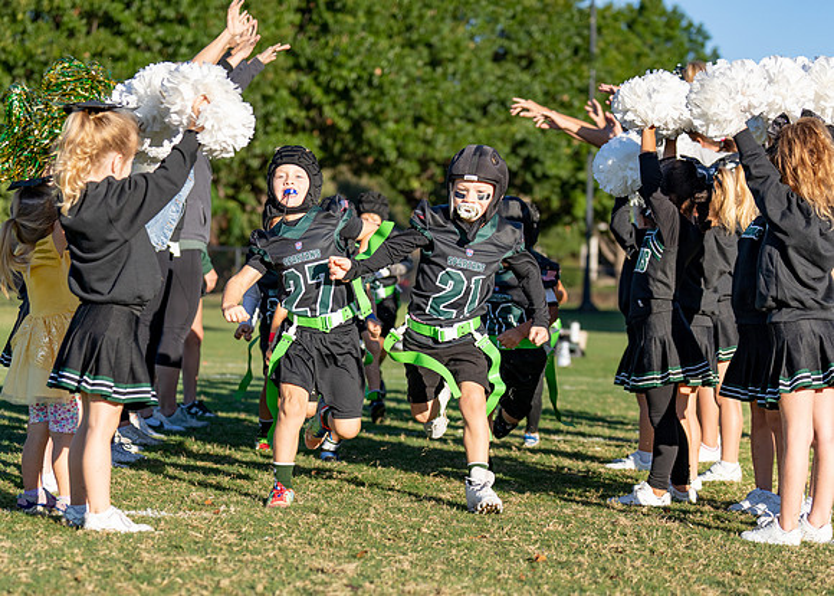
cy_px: 386
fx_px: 2351
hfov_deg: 20.1
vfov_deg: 14.4
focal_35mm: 99
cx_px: 431
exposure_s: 1/2500
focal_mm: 70
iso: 200
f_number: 2.8
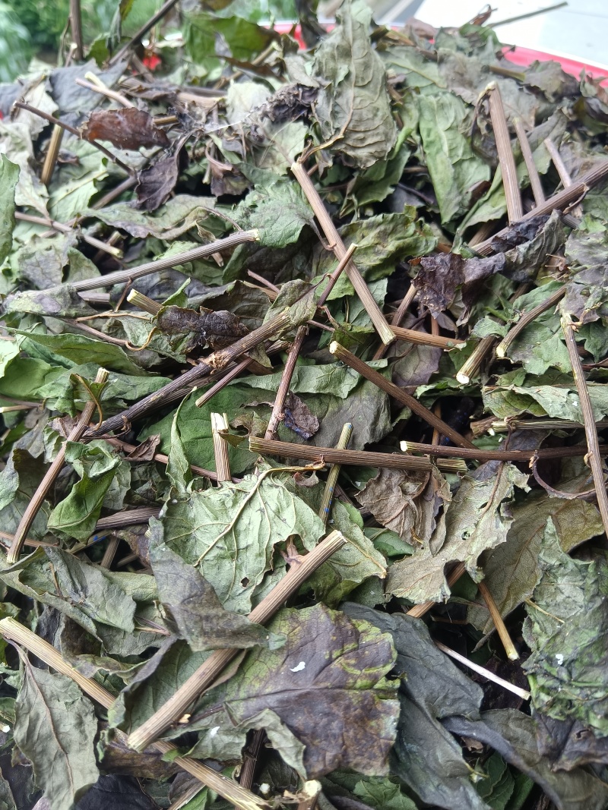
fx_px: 632
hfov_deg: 51.3
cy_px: 405
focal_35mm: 27
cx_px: 304
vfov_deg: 65.3
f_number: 1.9
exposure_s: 1/50
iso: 152
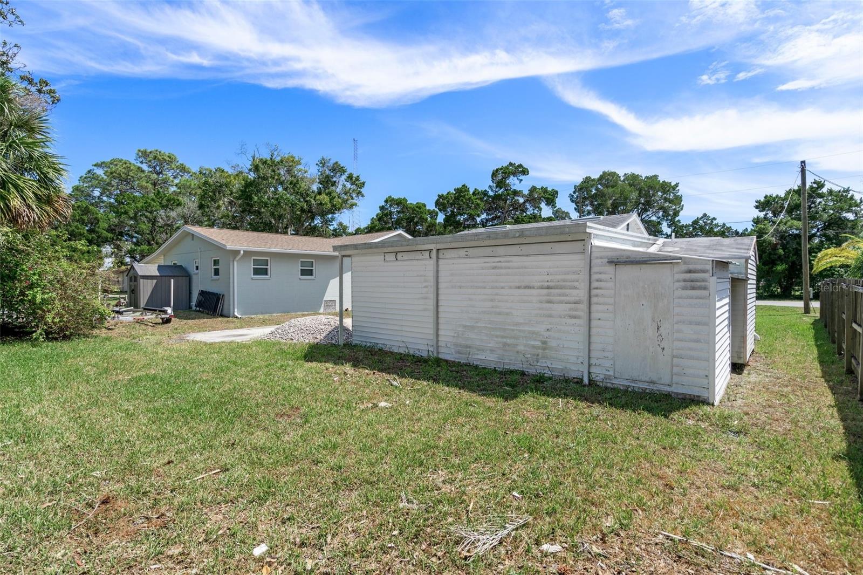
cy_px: 288
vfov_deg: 70.4
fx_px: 407
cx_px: 432
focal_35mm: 17
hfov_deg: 93.3
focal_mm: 17
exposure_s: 1/640
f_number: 8
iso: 320
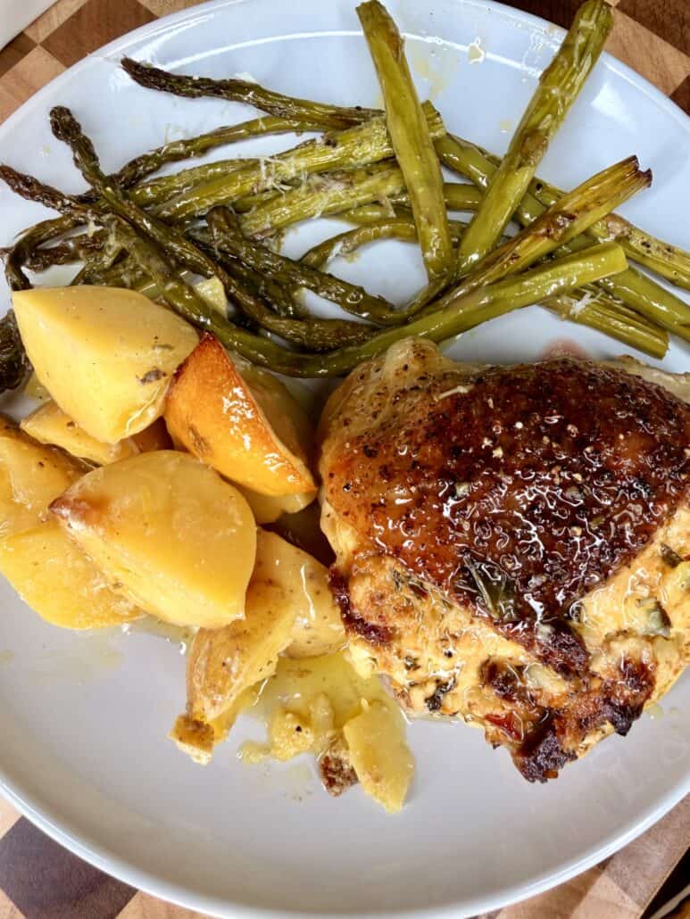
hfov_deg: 56.8
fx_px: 638
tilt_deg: -76.2
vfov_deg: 71.6
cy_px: 460
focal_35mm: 24
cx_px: 345
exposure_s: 1/120
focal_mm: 2.22
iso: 32
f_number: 2.2
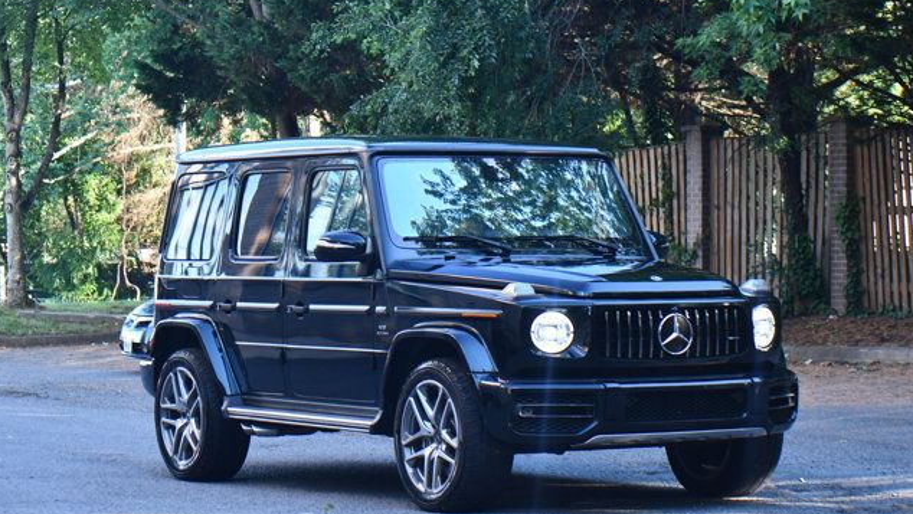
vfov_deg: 10.9
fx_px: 2688
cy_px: 244
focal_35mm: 111
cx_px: 455
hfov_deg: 19.3
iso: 800
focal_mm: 70
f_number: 4.5
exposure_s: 1/250
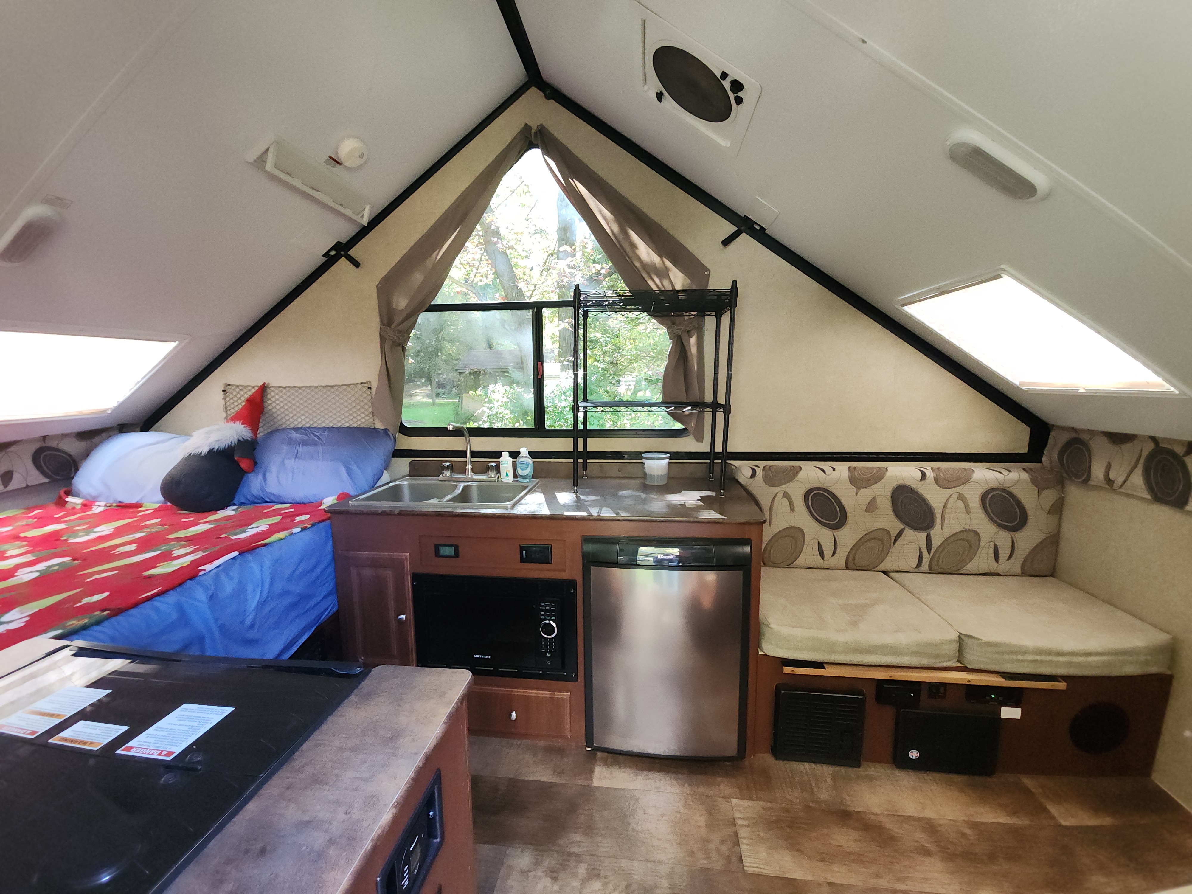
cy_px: 447
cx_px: 596
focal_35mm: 13
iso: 320
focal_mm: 2.2
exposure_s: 1/60
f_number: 2.2
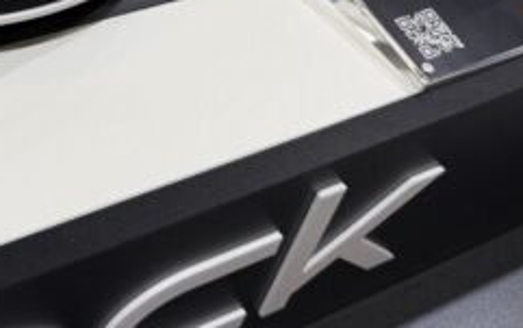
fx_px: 842
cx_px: 4
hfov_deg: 31.9
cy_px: -119
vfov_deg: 19.9
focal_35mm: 59
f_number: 1.78
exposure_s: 1/200
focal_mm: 6.76
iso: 64
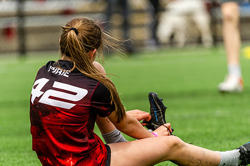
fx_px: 3780
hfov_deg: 3.8
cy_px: 100
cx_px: 115
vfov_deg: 2.5
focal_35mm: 545
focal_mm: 400
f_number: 4
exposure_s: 1/1600
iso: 250
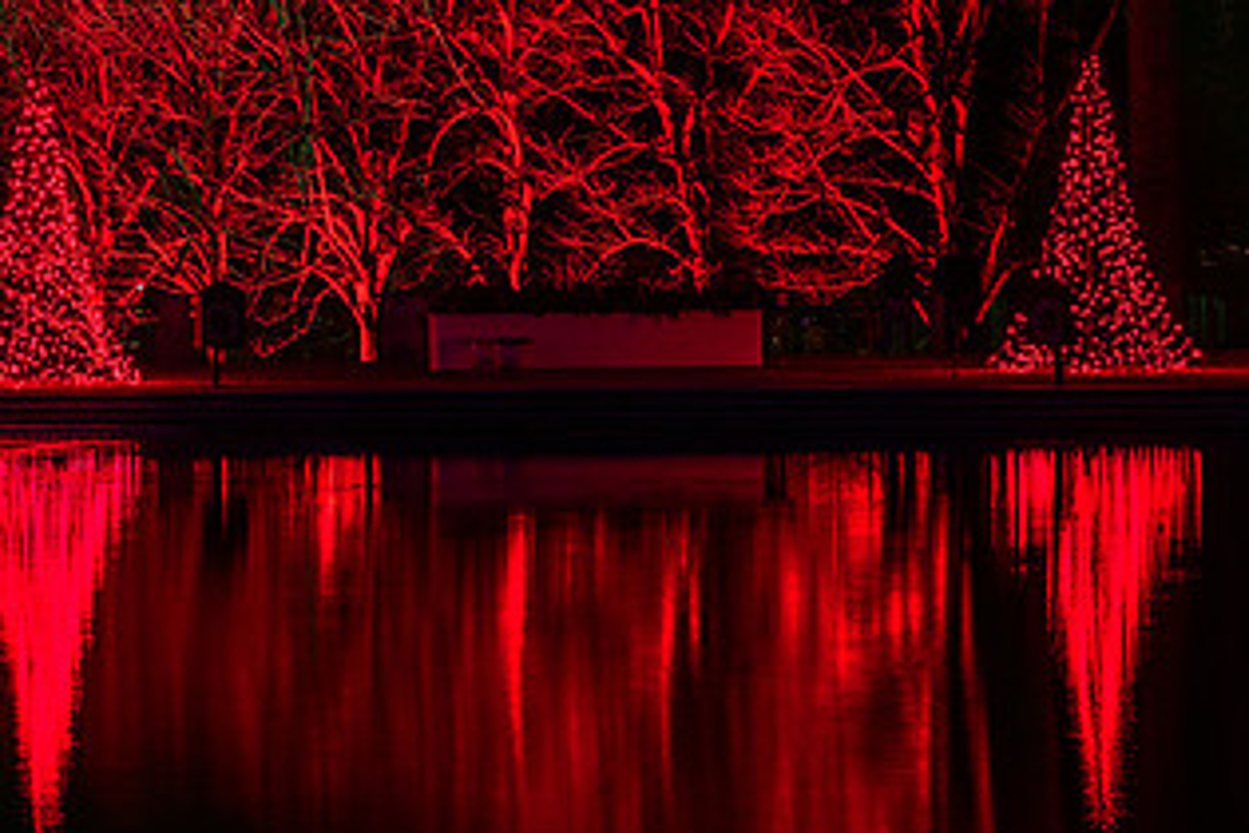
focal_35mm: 184
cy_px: 292
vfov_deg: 7.5
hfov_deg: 11.1
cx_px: 163
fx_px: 6383
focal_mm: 100
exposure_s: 5
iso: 200
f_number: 8
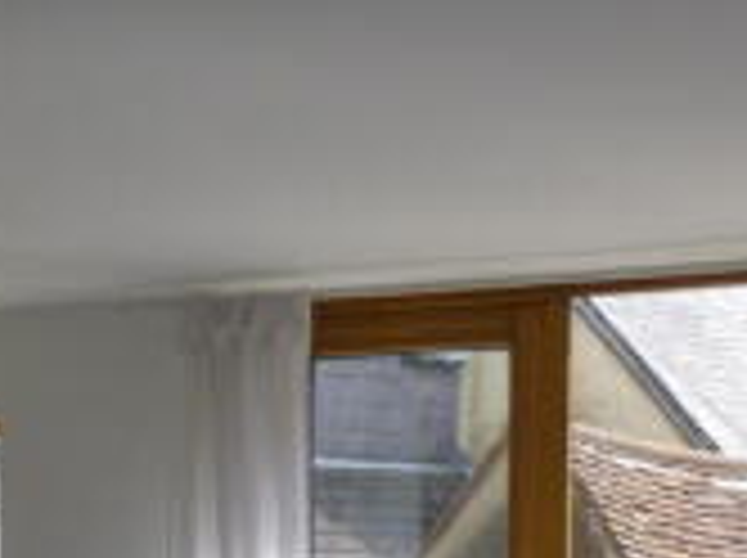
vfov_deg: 15.7
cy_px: 763
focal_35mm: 88
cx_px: 128
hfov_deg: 21.9
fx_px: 1896
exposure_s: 1/200
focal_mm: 4.5
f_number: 3.1
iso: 100
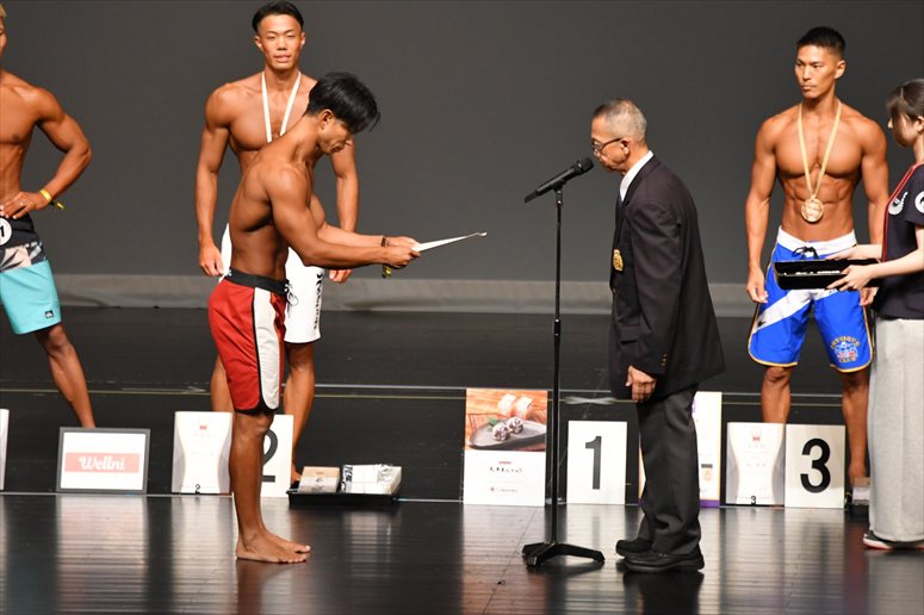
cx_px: 462
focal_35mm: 300
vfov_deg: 4.6
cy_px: 308
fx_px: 7696
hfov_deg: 6.9
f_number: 5.6
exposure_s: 1/400
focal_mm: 200
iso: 2500
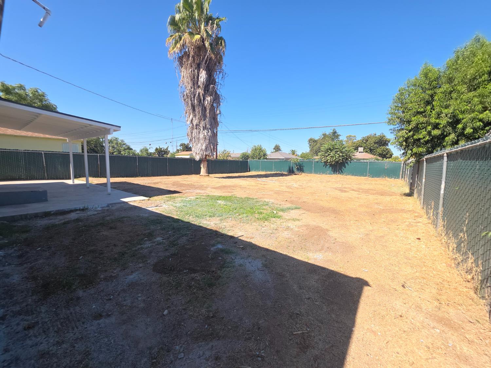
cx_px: 246
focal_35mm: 13
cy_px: 184
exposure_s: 1/476
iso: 20
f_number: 1.9
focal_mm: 2.2
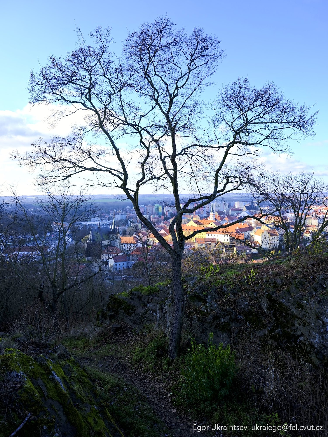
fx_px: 354
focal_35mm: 28
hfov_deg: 49.7
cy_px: 218
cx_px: 164
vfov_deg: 63.4
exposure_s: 1/58
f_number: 8
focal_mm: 35
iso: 100
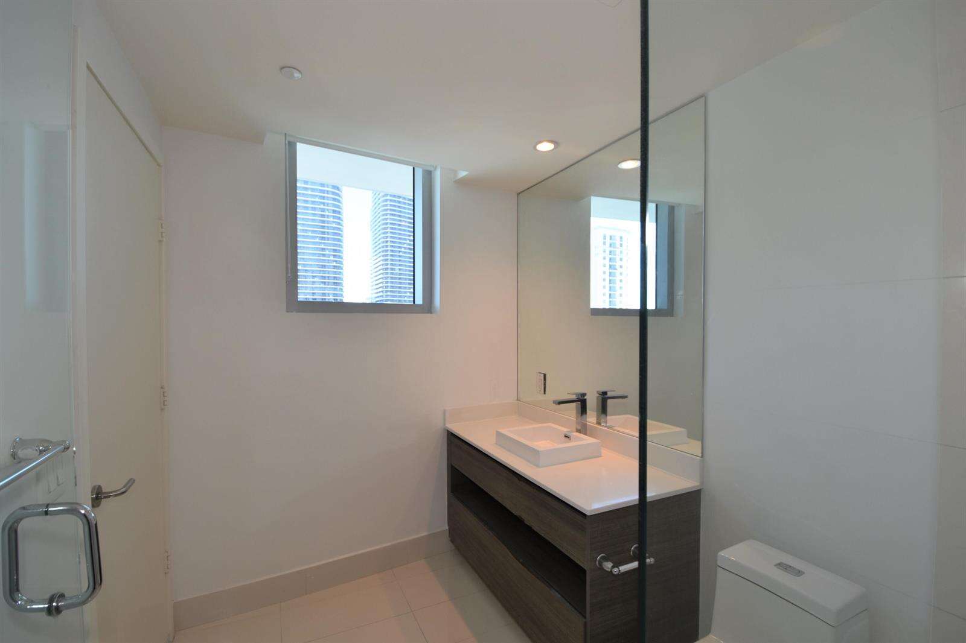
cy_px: 322
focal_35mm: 15
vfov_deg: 77.3
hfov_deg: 100.4
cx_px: 483
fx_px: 402
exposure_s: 1/60
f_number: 5
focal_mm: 10
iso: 200
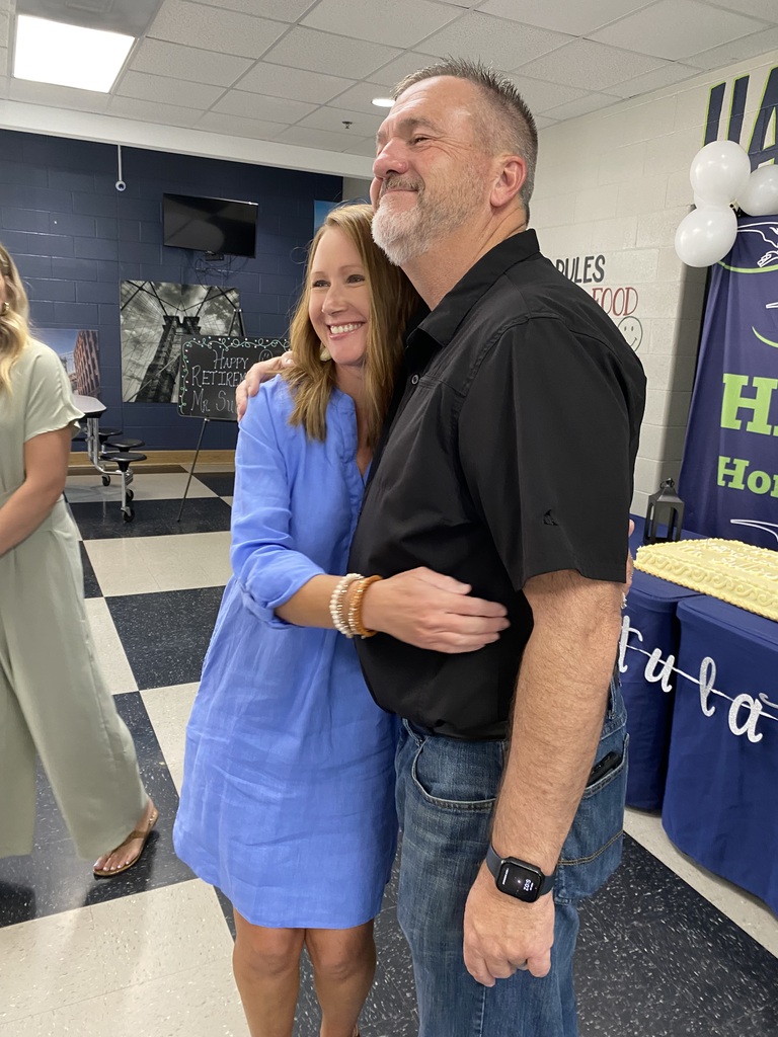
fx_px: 779
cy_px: 518
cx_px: 389
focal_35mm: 26
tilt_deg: -11.2
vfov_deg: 67.3
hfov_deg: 53.1
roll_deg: -2.9
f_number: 1.8
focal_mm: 4.25
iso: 250
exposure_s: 1/60
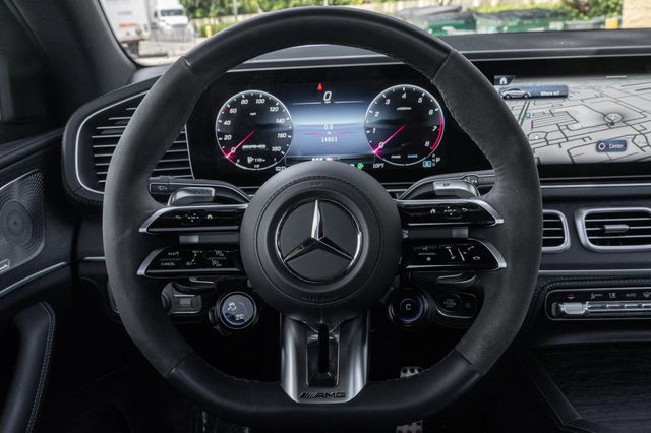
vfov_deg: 39.7
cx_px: 326
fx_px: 599
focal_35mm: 33
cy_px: 234
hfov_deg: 57.0
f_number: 8
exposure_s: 1/80
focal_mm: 24
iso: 640
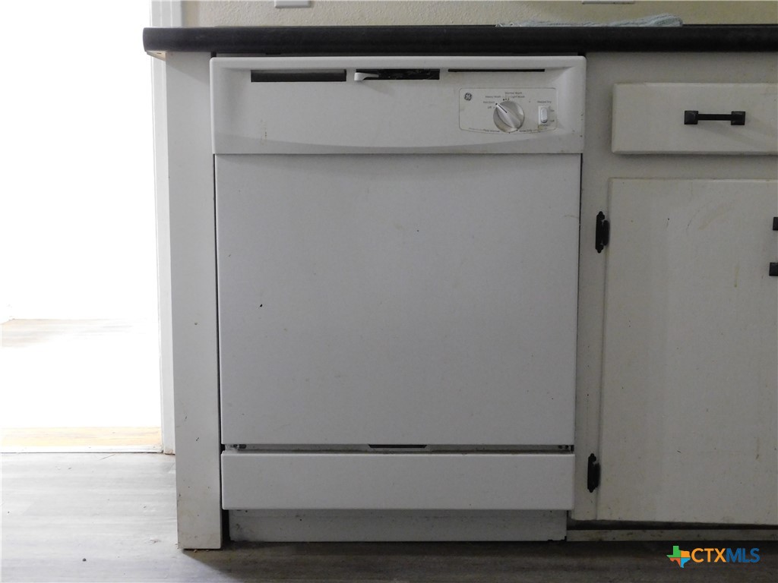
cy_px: 292
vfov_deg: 32.2
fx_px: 1011
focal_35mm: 45
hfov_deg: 42.1
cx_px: 389
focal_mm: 8
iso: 640
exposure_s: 1/8
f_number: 3.7
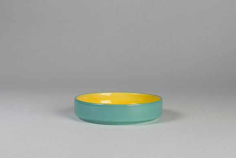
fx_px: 436
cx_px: 116
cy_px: 78
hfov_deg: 30.3
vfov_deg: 20.5
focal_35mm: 67
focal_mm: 50
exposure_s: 1/250
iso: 200
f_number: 16
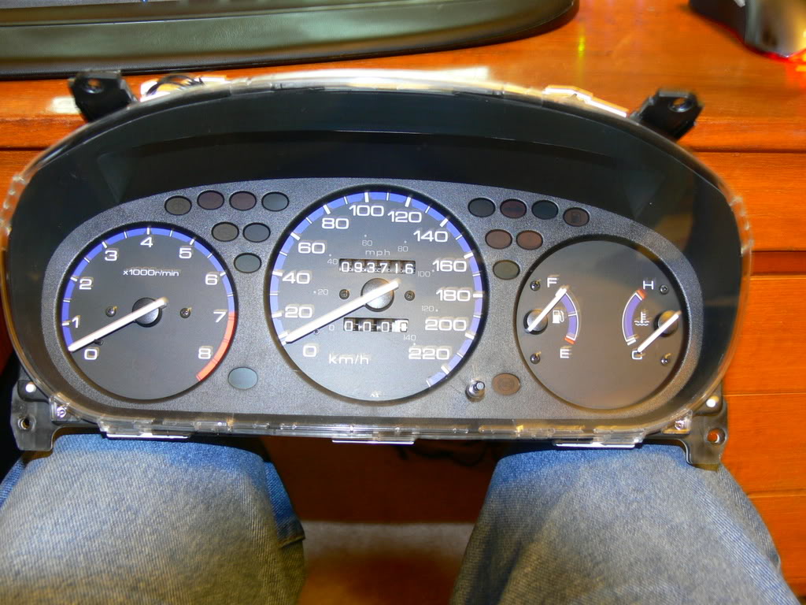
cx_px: 403
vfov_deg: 35.1
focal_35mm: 41
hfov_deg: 45.8
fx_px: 955
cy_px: 302
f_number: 2.8
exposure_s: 1
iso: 100
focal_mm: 8.5
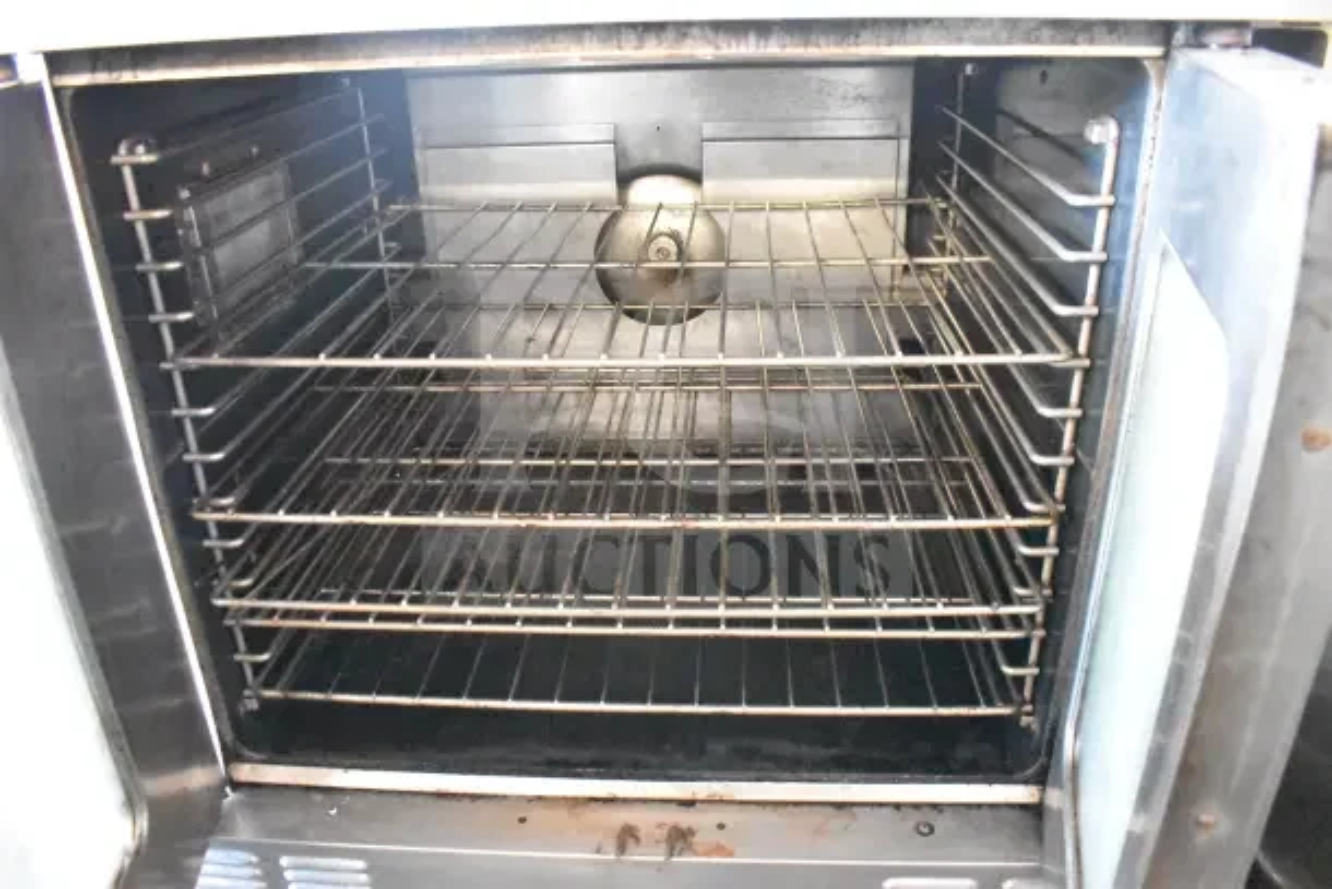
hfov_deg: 67.4
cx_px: 666
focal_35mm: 27
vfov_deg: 48.0
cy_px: 444
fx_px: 999
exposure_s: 1/30
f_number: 3.5
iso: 25600
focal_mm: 18
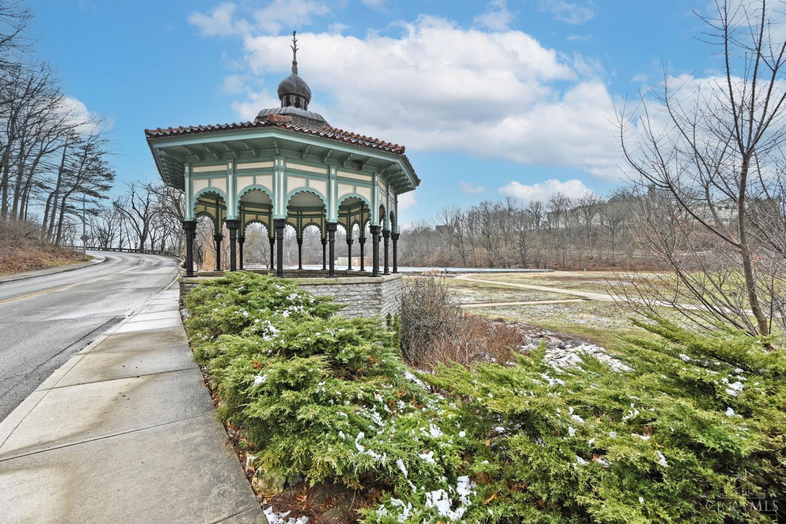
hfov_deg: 104.3
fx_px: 306
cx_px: 393
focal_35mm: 14
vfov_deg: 81.2
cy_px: 262
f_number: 7.1
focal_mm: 14
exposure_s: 1/400
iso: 100
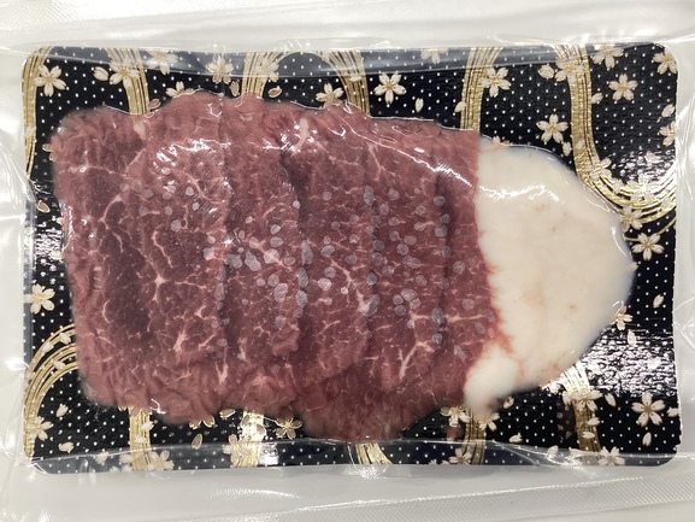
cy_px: 261
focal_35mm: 31
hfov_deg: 58.3
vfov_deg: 45.5
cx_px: 348
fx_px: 623
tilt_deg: -88.6
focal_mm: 3.3
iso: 80
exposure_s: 1/60
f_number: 2.4
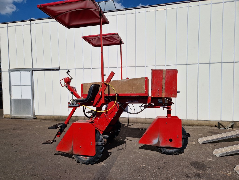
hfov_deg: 73.9
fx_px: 159
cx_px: 120
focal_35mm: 23
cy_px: 90
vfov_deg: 58.9
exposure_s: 1/5664
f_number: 1.8
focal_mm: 5.4
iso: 50
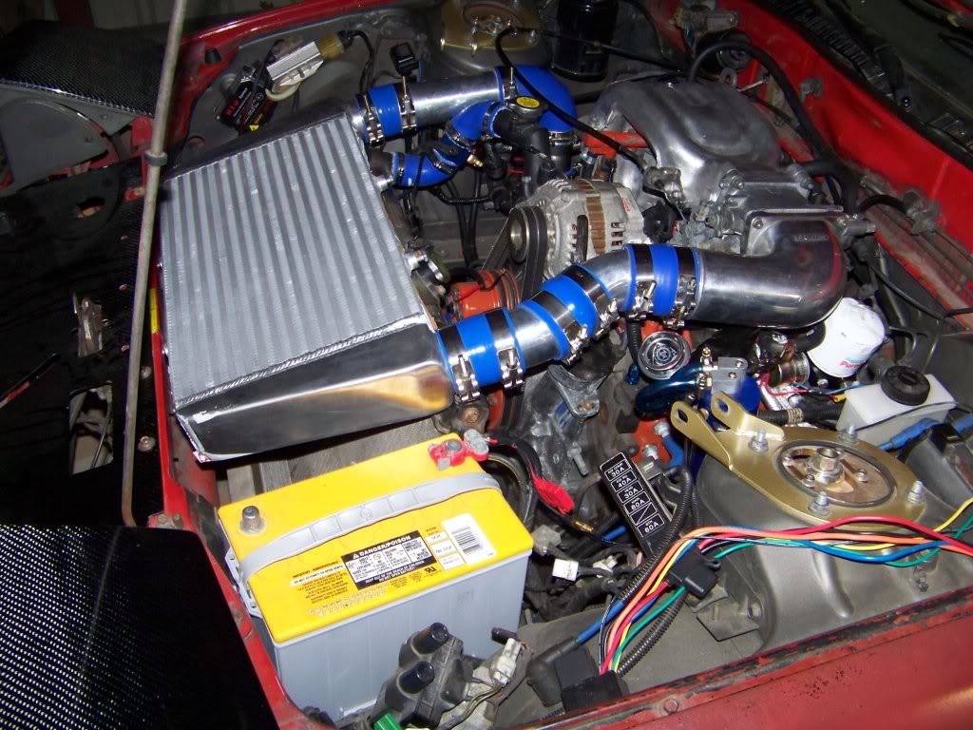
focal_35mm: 36
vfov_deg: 39.7
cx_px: 486
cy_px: 365
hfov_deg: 51.4
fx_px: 1012
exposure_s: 1/30
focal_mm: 5.85
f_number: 2.8
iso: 200
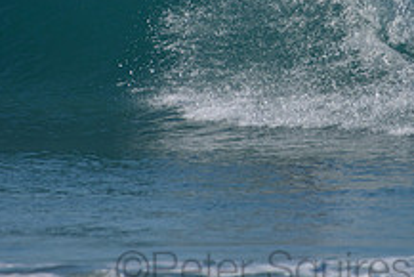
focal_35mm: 1337
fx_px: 15385
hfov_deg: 1.5
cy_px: -49
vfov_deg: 1.0
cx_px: 263
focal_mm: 500
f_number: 5.6
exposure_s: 1/2000
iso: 200
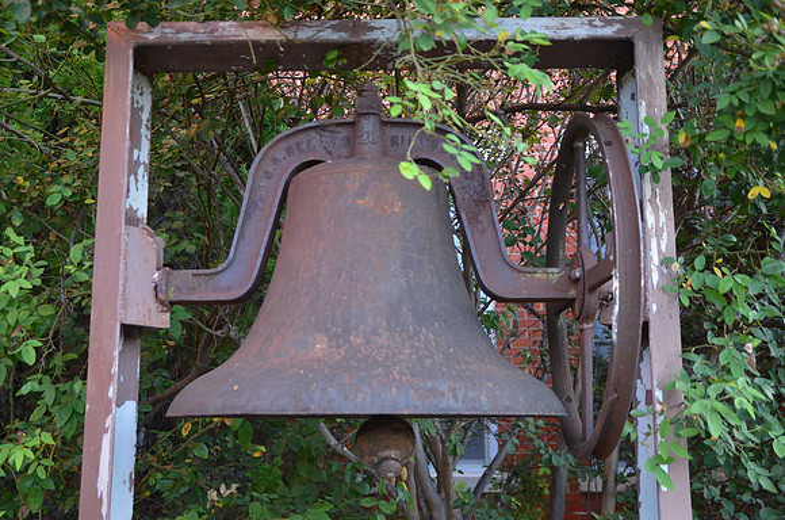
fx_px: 849
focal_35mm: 39
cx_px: 392
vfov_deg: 34.1
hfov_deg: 49.6
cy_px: 260
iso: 800
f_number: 3.2
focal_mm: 26
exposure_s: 1/40
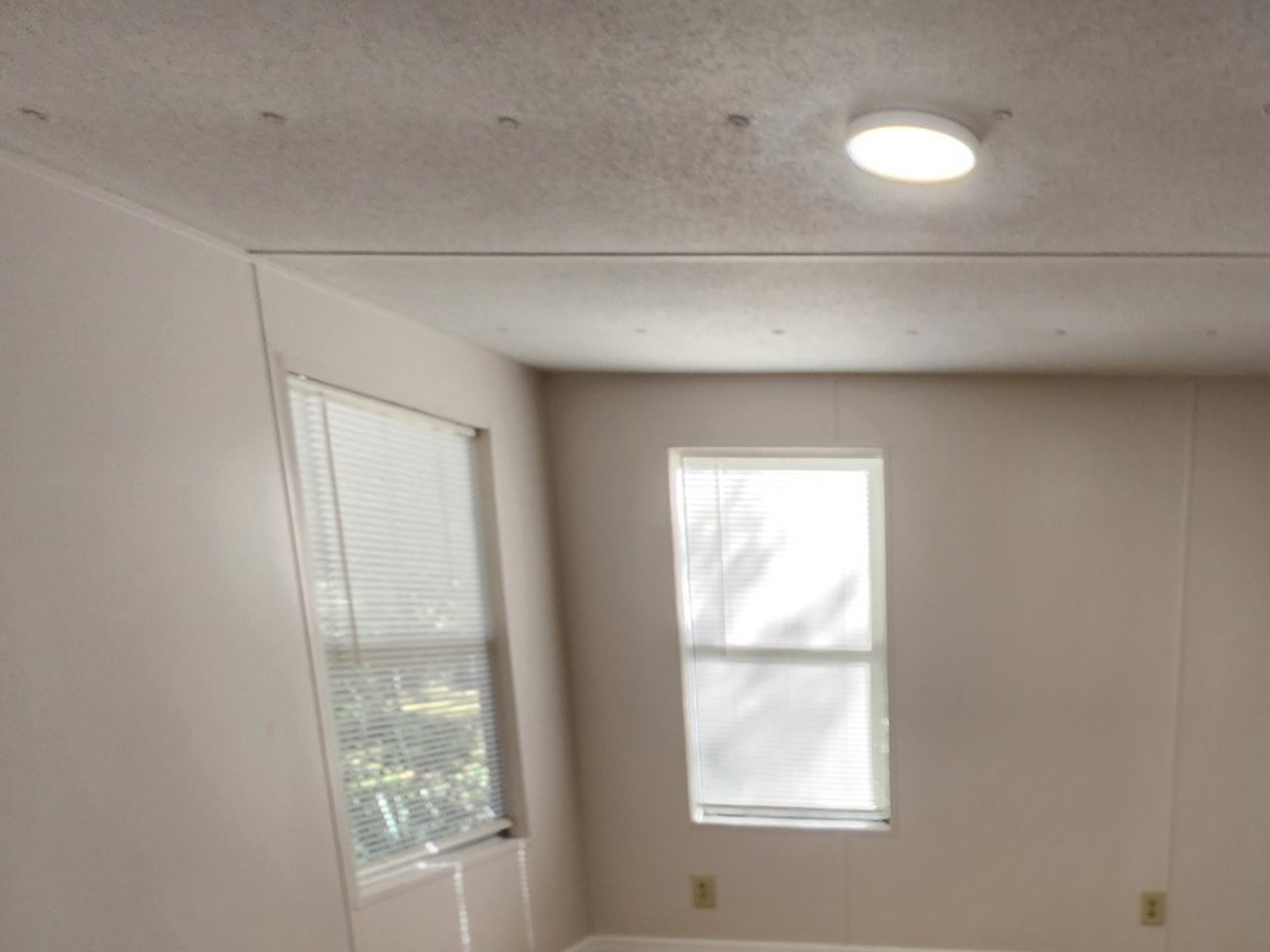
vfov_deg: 51.4
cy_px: 823
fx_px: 880
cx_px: 1069
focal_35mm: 24
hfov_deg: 63.4
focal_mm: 2.2
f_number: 2.2
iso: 64
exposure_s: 1/60
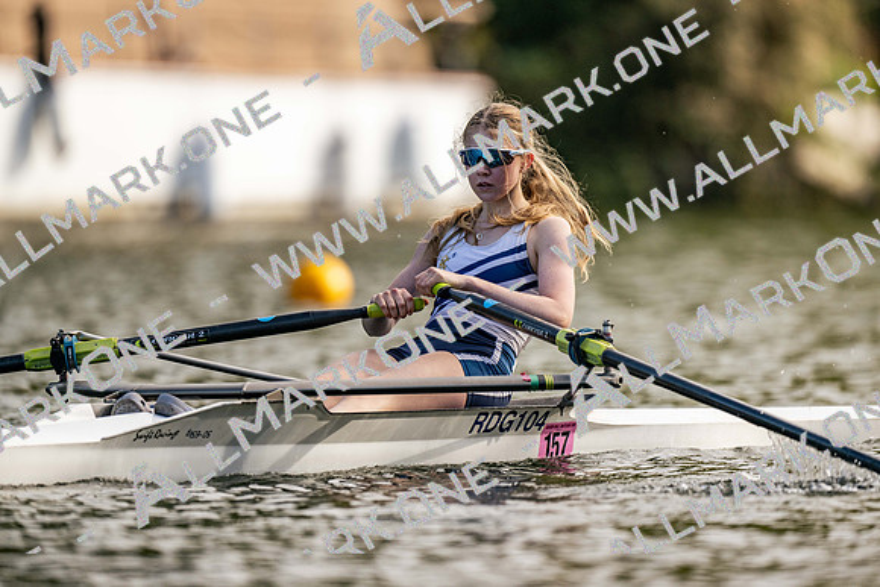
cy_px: 294
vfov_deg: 2.3
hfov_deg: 3.4
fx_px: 14669
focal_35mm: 600
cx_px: 440
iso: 280
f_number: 4
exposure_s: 1/2500
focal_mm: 600
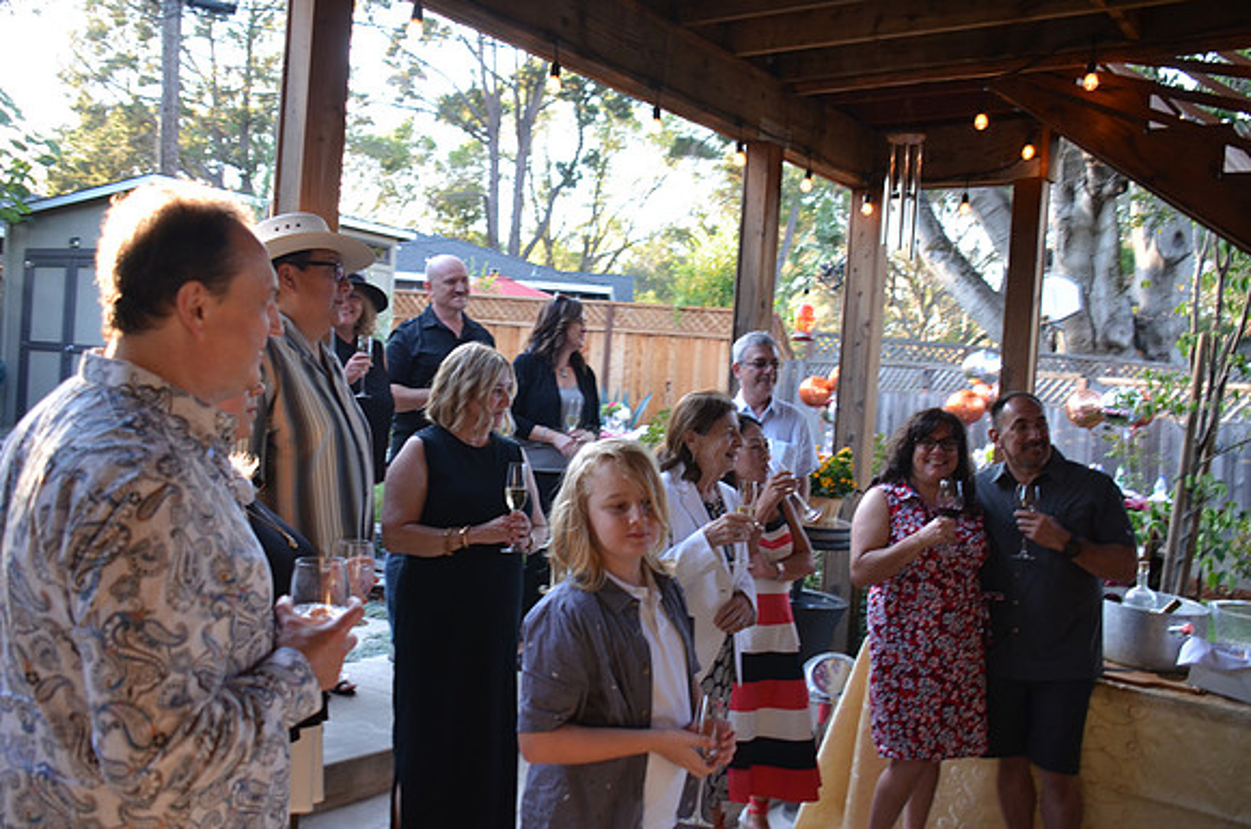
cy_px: 414
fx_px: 1144
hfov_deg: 57.3
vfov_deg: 39.8
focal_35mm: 33
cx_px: 626
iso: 400
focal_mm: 22
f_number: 4.5
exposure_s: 1/80
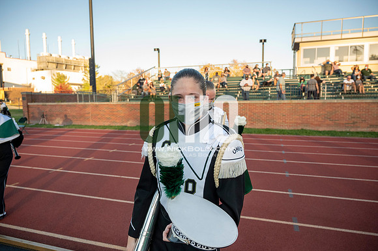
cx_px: 189
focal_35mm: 24
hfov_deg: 73.8
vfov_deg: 53.1
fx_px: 252
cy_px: 126
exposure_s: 1/3200
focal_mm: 24
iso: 2000
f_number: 4
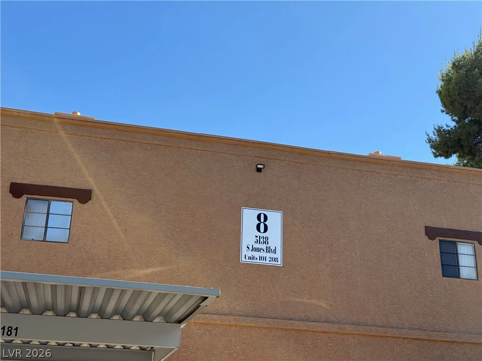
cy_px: 180
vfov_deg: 30.3
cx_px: 241
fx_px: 668
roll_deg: -1.6
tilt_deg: +21.1
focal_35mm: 48
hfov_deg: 39.7
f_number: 1.78
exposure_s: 1/2976
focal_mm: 6.76
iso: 64
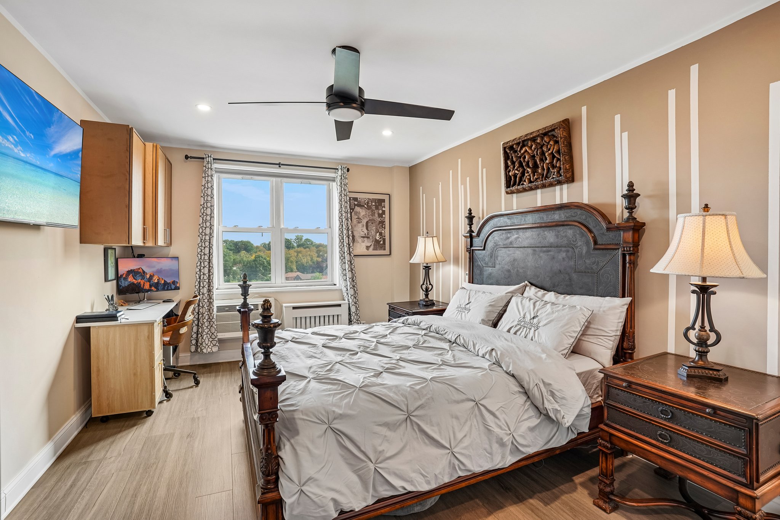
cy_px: 260
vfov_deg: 73.7
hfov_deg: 96.7
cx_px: 390
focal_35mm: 16
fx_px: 347
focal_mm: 16
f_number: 8
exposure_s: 1/25
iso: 250
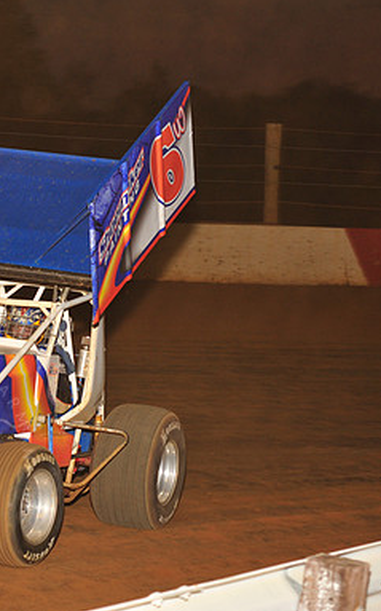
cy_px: 305
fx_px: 2694
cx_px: -64
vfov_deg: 12.9
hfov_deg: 8.0
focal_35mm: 162
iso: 640
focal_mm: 105
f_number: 6.3
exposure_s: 1/250
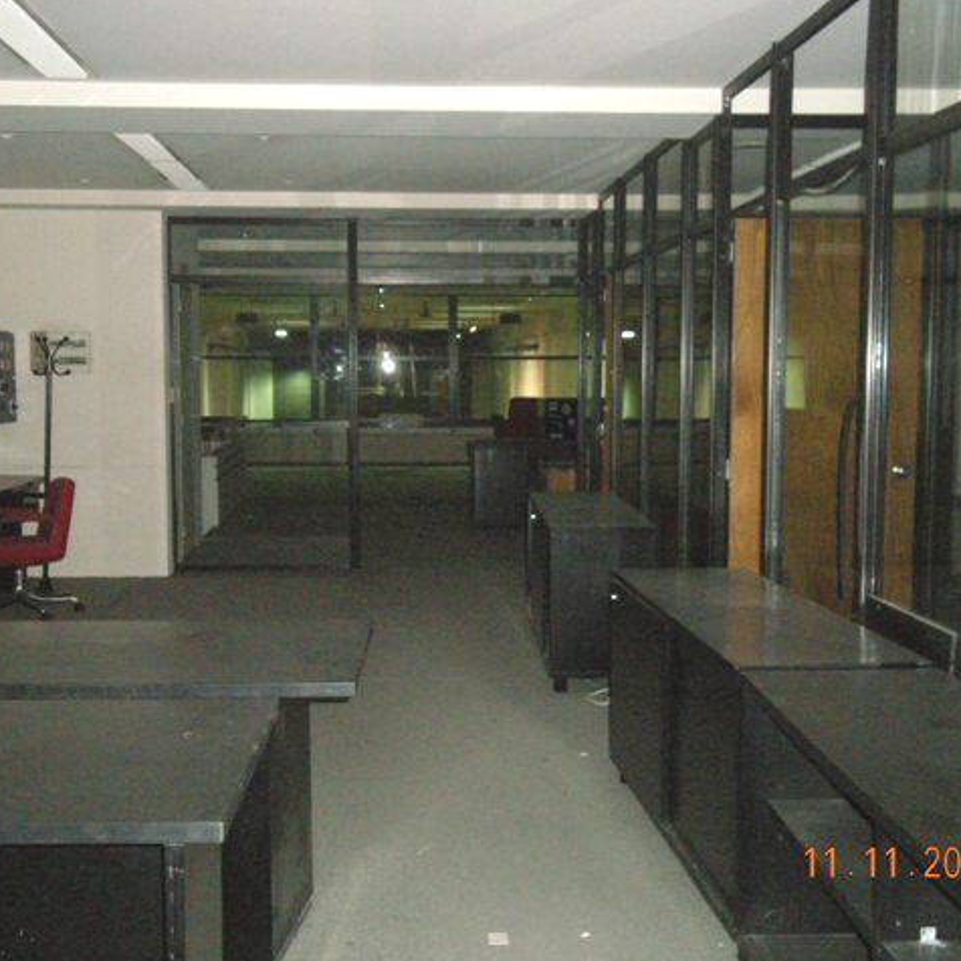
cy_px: 478
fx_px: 1382
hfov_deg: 38.3
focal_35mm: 44
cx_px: 432
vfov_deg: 38.3
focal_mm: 7.9
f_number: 2.8
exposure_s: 1/60
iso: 1000
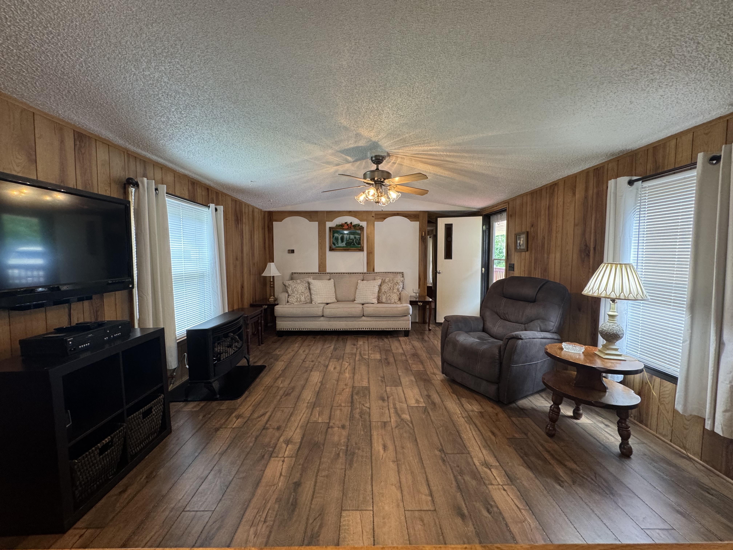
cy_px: 275
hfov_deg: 102.1
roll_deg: -1.1
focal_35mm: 14
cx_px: 366
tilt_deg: -4.0
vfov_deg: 85.7
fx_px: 296
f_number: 2.2
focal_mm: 2.22
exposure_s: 1/60
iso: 250
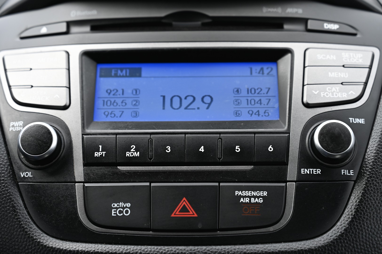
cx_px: 191
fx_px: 710
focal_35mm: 67
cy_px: 127
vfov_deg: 20.3
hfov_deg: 30.1
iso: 280
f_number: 4
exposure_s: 1/250
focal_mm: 67
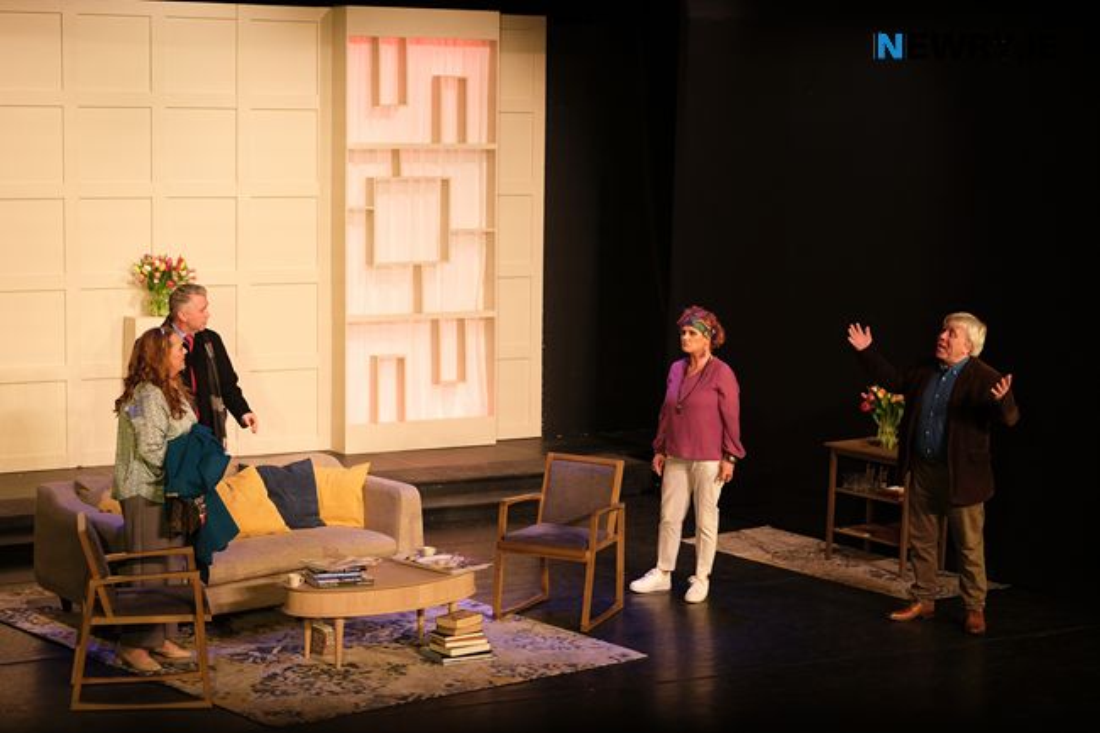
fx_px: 2291
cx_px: 550
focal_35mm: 75
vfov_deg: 18.2
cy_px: 366
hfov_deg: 27.0
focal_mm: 50
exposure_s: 1/125
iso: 1000
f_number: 2.8
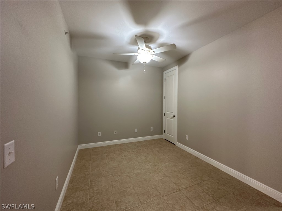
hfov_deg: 102.1
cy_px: 106
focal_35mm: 14
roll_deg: -0.3
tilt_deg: -1.3
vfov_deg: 85.7
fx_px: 114
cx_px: 141
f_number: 2.2
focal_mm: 2.22
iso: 250
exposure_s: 1/60
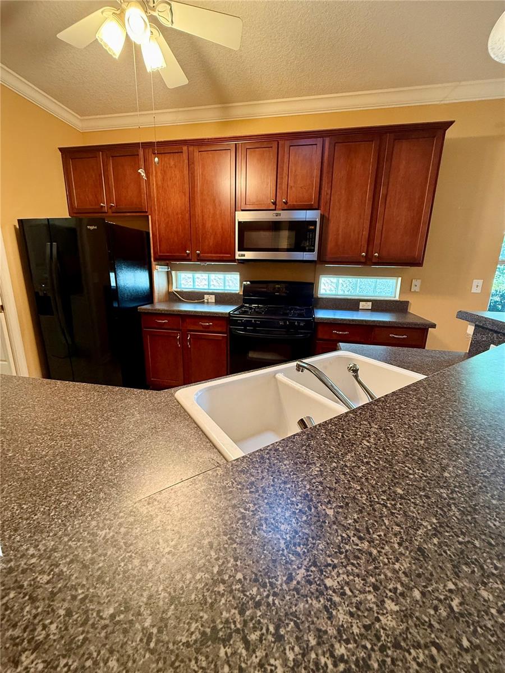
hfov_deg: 85.7
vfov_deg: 102.1
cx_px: 252
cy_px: 336
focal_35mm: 14
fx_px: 272
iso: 500
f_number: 2.2
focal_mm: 2.22
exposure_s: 1/60
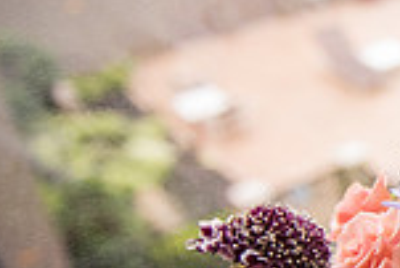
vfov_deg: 14.8
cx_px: 731
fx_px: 1023
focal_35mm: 92
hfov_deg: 17.6
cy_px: 230
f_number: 2.8
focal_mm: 24
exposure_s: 1/640
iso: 1600
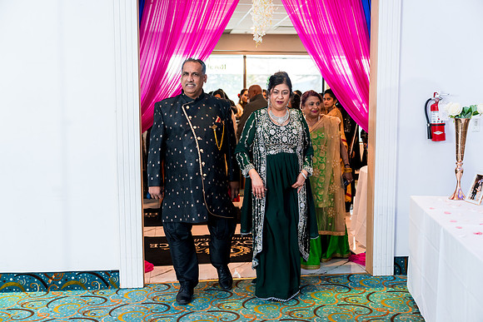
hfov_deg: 47.4
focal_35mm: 41
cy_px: 161
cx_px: 242
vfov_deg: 32.6
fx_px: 550
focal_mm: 41
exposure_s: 1/125
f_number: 2.8
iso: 1600
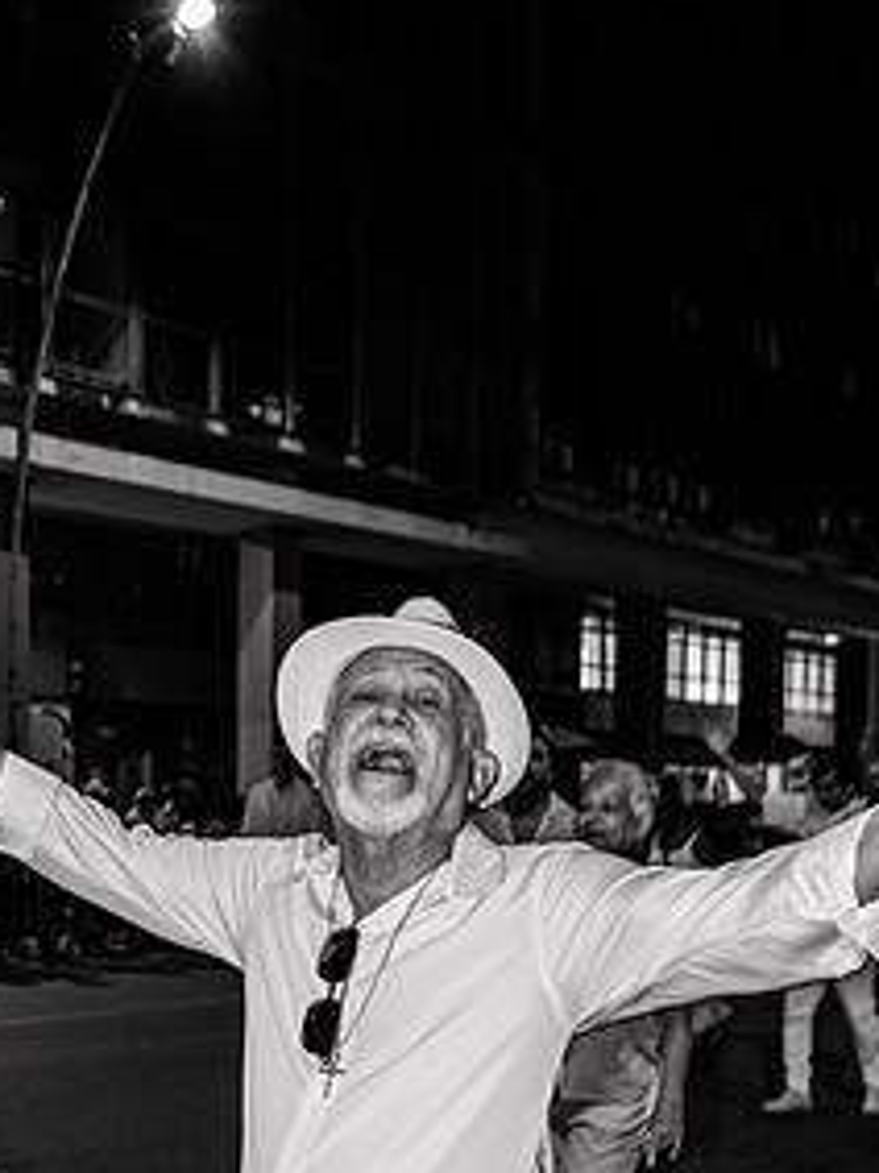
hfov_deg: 34.3
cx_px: 398
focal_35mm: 42
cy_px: 887
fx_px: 1423
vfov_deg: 43.3
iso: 320
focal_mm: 27.5
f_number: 4
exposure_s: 1/40
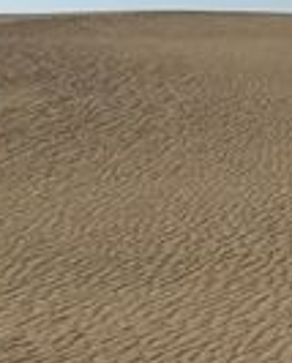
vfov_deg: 10.6
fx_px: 1862
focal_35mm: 173
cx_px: 553
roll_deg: +1.4
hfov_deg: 8.6
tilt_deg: +9.3
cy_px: -228
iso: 25
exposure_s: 1/4525
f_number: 2.2
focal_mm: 4.15
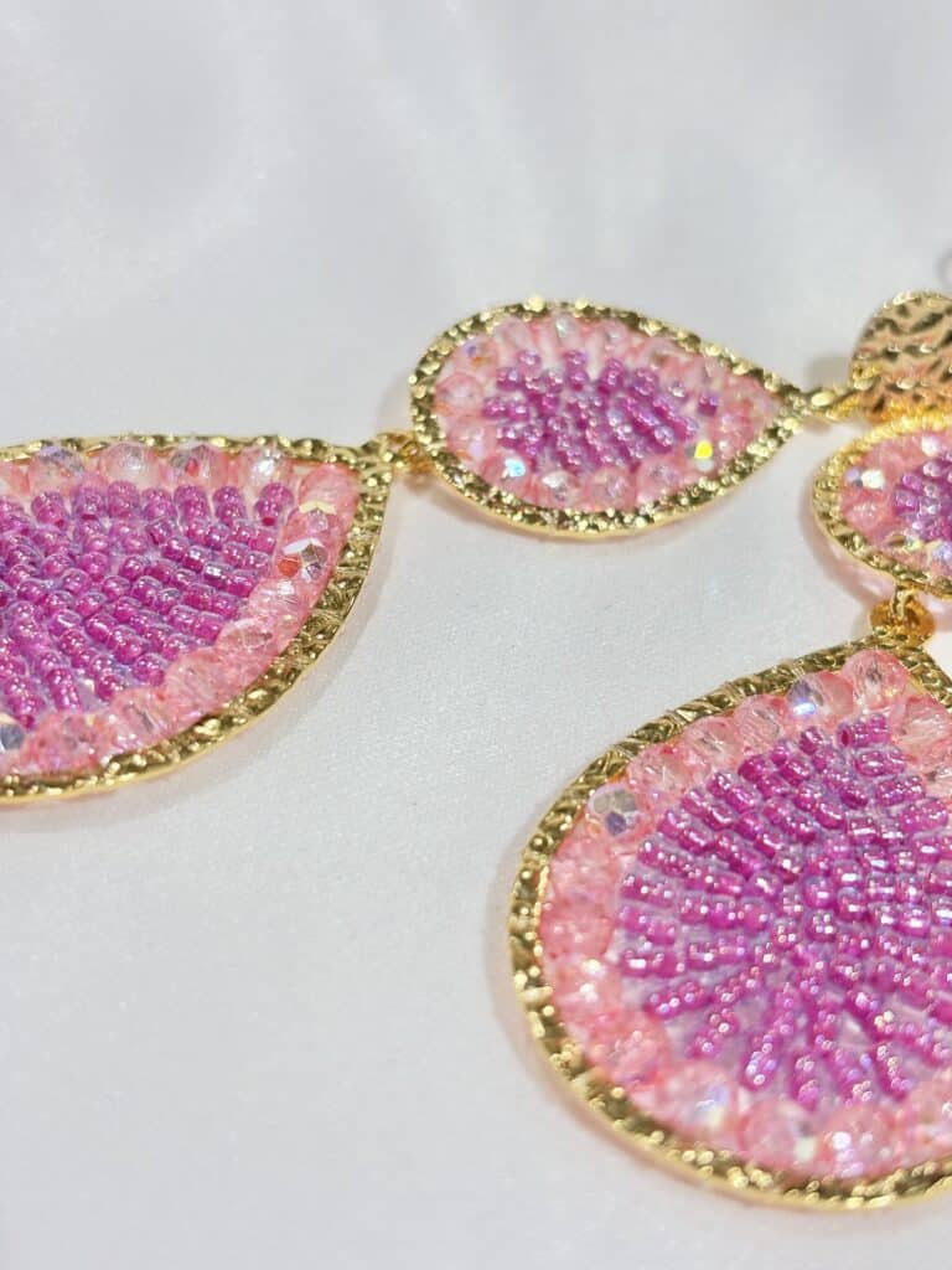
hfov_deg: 28.0
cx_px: 476
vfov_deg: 36.8
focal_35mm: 52
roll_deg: -6.9
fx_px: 1907
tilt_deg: -26.8
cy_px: 635
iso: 32
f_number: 1.6
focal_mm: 5.96
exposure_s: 1/260
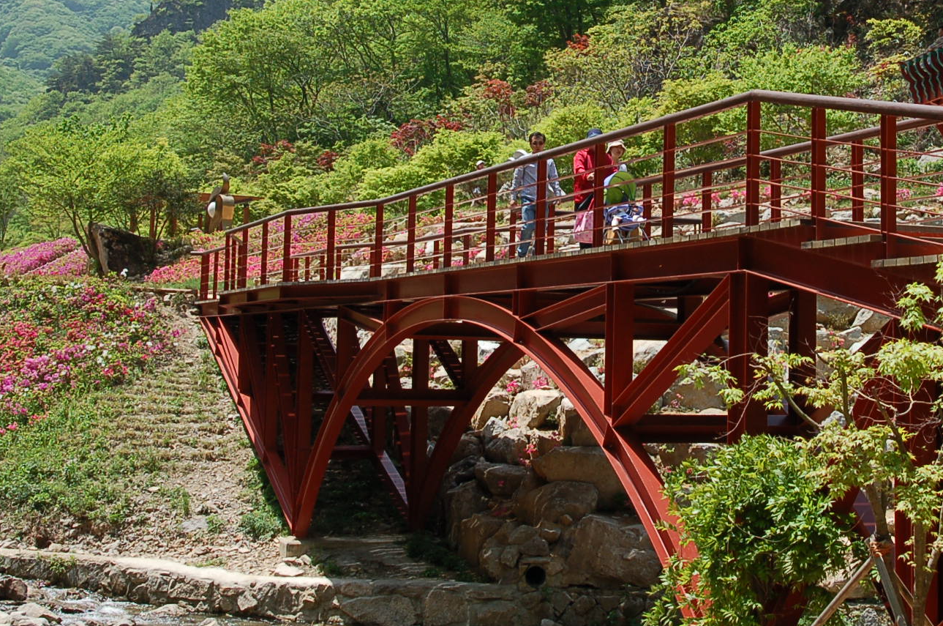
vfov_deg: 21.3
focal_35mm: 63
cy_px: 133
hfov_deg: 31.8
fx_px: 1648
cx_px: 606
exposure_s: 1/250
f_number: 10
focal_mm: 24
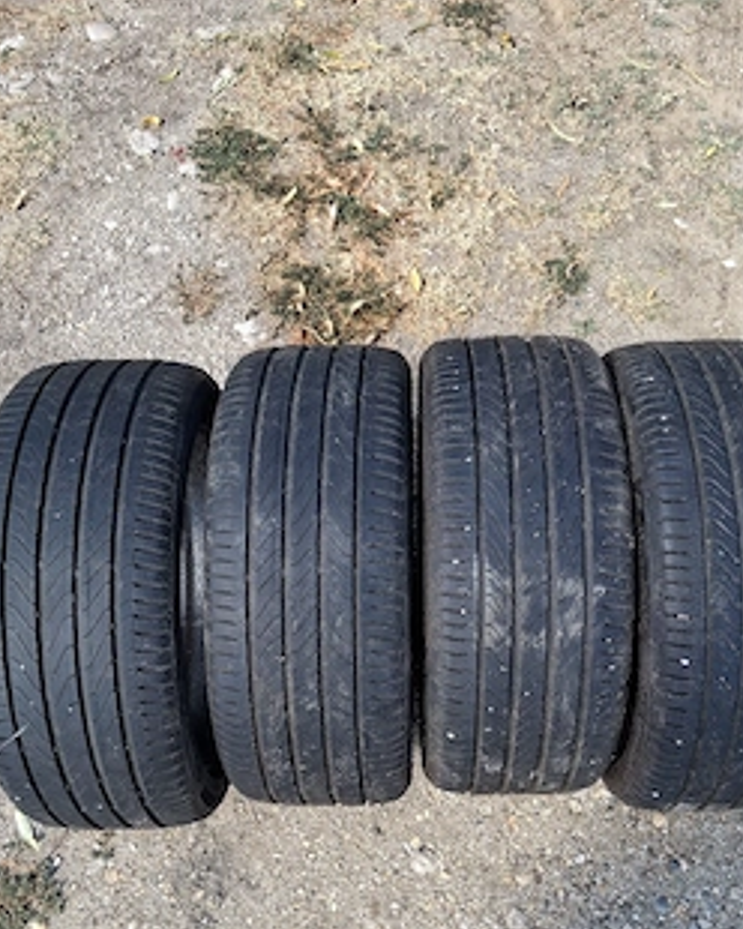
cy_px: 548
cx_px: 425
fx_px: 935
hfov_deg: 43.2
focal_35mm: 34
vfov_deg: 52.6
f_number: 1.8
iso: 25
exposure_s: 1/100
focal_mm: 4
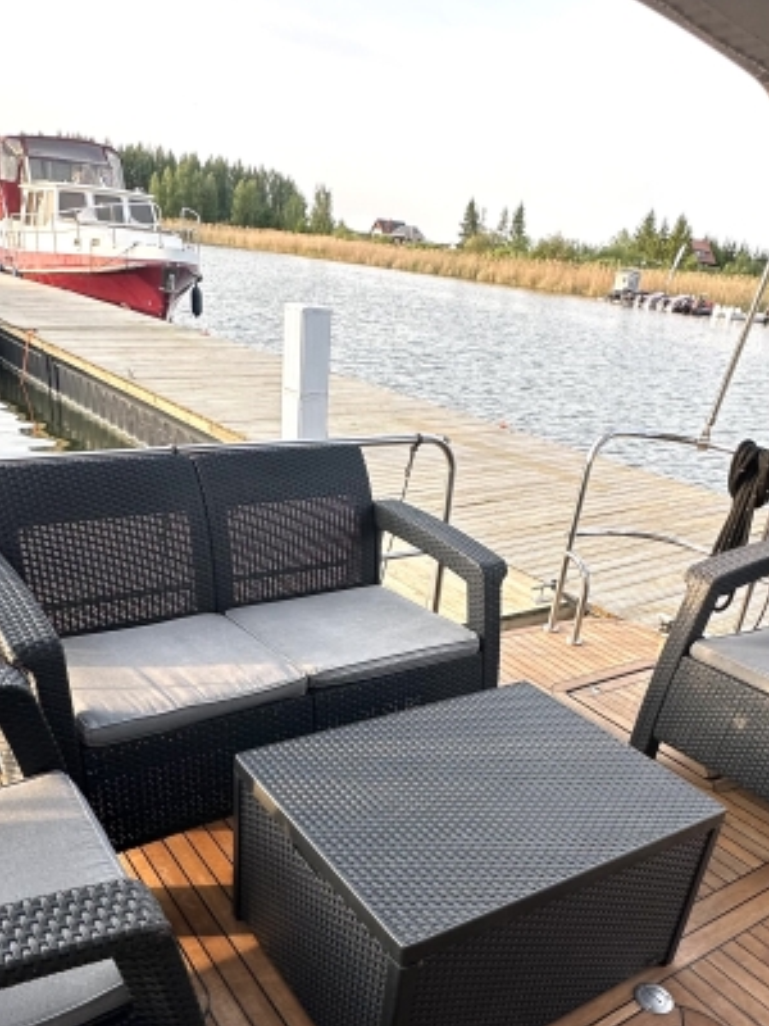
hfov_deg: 49.7
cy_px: 690
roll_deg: -7.1
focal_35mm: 28
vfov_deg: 61.8
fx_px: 829
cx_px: 372
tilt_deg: -28.2
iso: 40
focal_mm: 2.22
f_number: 2.2
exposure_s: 1/135
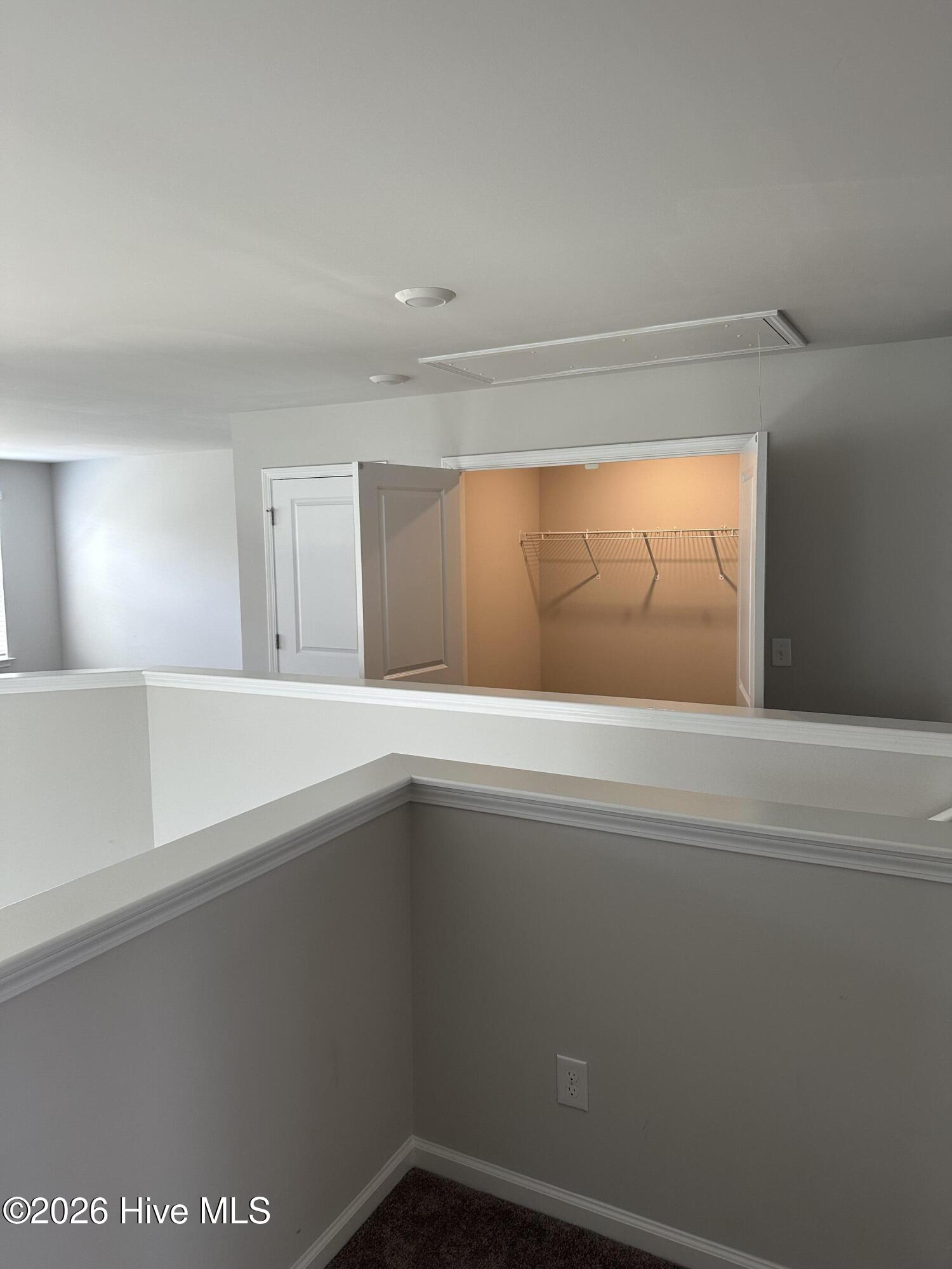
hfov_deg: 56.8
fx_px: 880
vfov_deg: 71.6
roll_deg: +0.4
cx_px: 476
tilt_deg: -4.8
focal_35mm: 24
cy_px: 634
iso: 160
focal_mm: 6.86
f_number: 1.78
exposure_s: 1/120
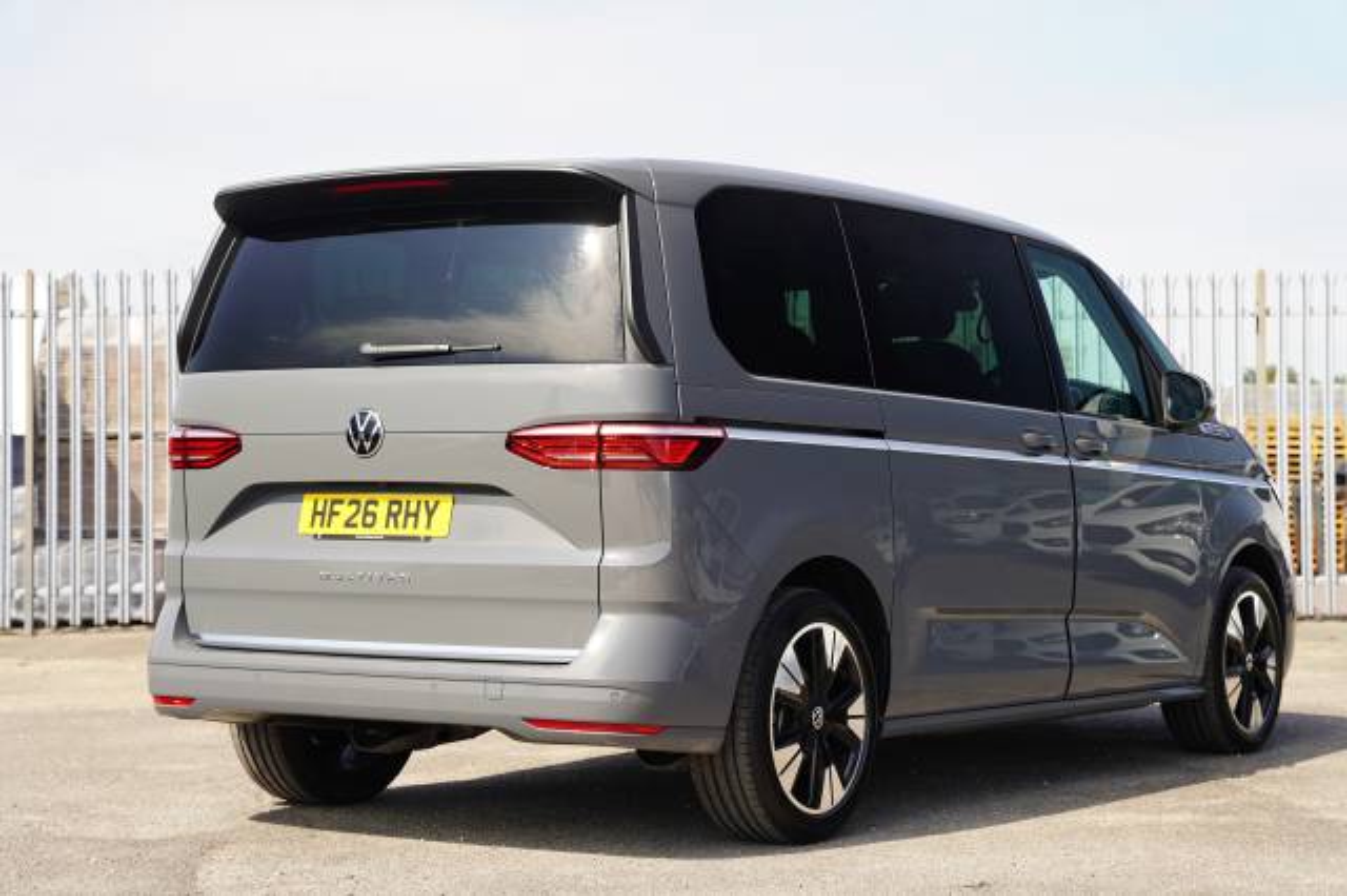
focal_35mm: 70
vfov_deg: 19.4
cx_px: 674
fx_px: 2618
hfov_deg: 28.9
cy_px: 448
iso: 100
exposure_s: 1/160
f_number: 5
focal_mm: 70
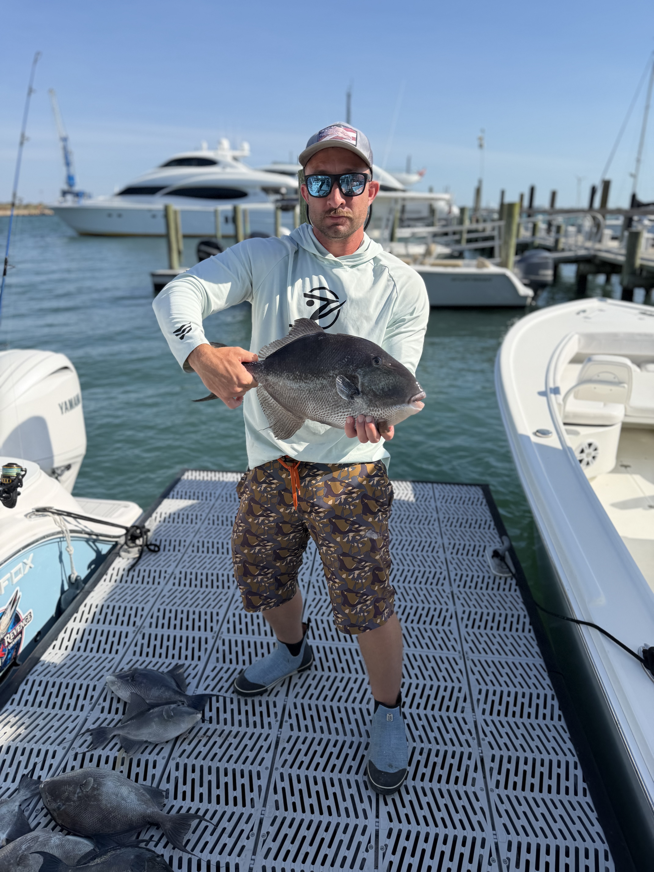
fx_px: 605
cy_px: 436
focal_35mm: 24
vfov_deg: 71.6
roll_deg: -1.1
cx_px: 327
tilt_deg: -17.9
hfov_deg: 56.8
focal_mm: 6.76
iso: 80
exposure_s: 1/4405
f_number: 1.78
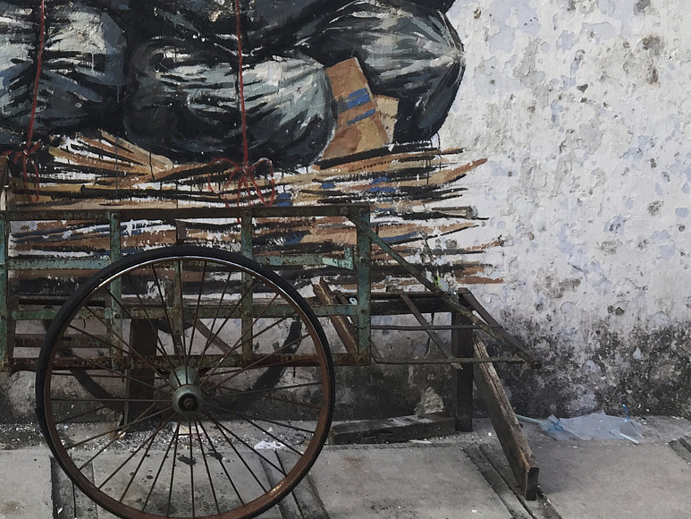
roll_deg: -0.2
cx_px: 82
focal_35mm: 60
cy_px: -16
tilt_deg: -5.2
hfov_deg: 30.9
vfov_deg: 23.3
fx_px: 1198
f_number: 2.2
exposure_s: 1/143
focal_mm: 4.15
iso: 32
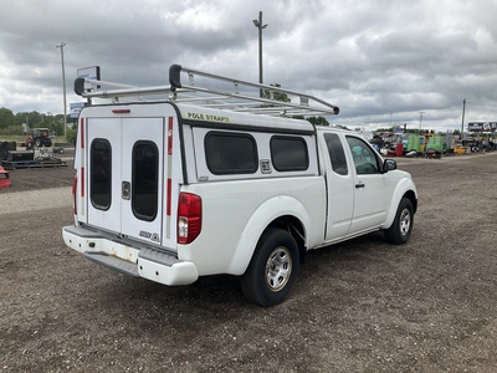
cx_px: 248
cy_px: 186
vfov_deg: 48.2
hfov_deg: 61.7
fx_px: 416
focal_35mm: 29
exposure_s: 1/1730
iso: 25
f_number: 1.8
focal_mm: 3
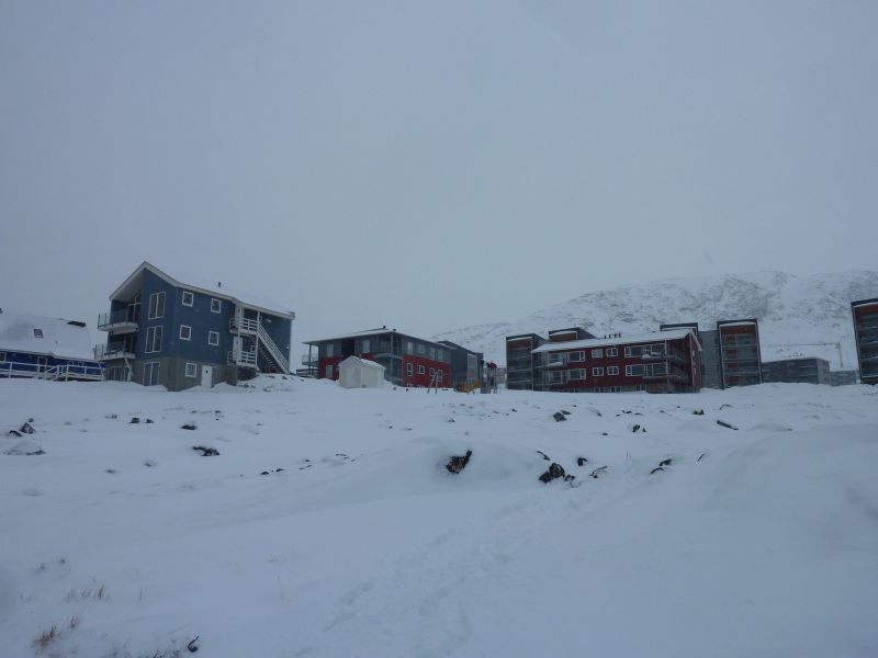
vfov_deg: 54.9
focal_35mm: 25
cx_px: 439
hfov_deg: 69.4
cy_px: 329
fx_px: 634
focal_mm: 4.1
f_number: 4.5
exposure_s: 1/500
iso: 80
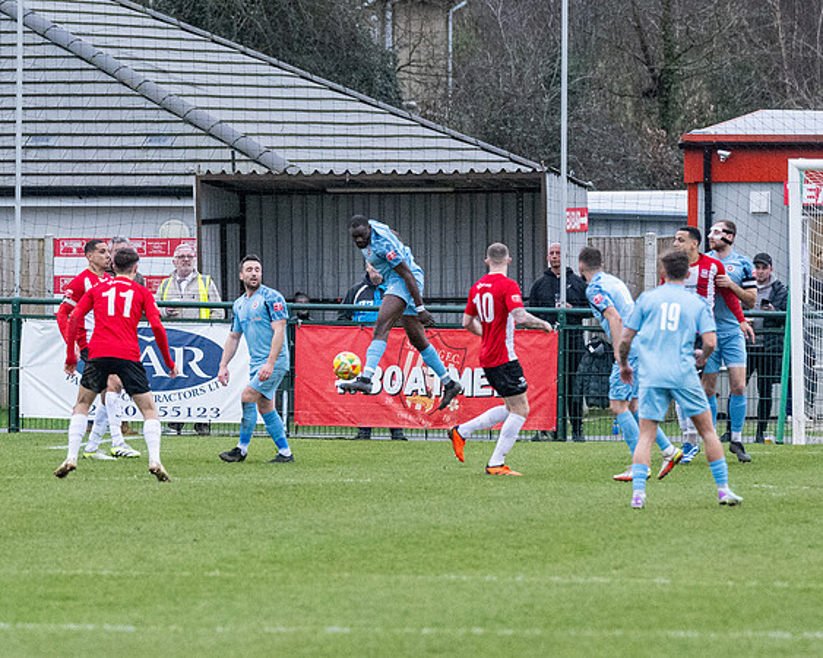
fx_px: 11891
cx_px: 315
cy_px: 333
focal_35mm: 488
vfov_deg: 3.2
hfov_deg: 4.0
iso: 3200
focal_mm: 200
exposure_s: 1/1600
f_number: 4
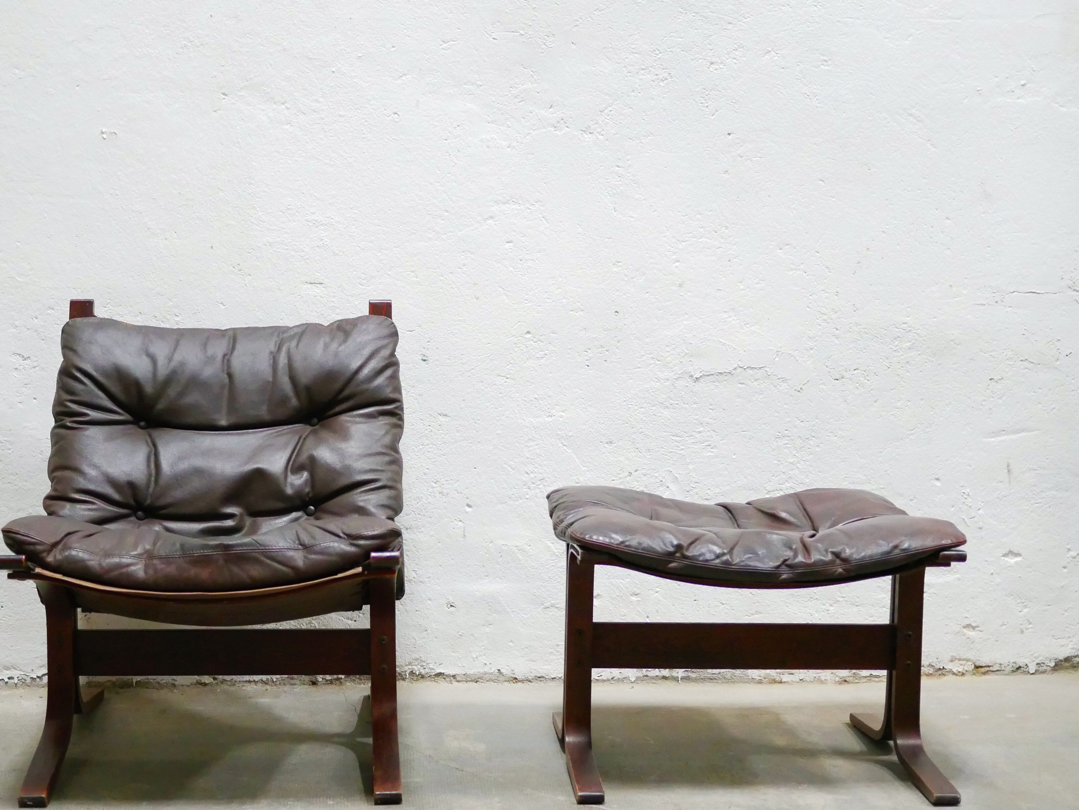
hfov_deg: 34.2
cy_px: 470
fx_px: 1746
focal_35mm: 56
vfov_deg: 26.1
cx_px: 437
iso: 2500
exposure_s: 1/60
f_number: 1.7
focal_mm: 20
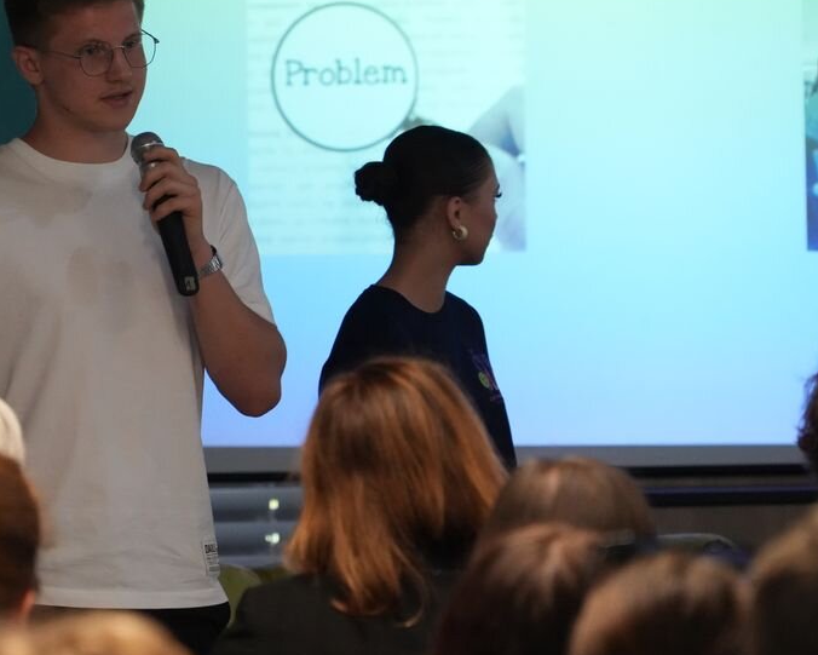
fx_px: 8257
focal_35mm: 341
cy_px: 261
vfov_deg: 4.5
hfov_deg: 5.7
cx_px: 229
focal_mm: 240
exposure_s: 1/250
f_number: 8
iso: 10000
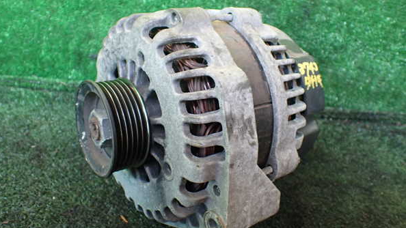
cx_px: 202
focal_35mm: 33
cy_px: 99
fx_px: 355
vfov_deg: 35.6
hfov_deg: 59.5
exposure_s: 1/125
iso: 320
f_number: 2.3
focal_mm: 5.4
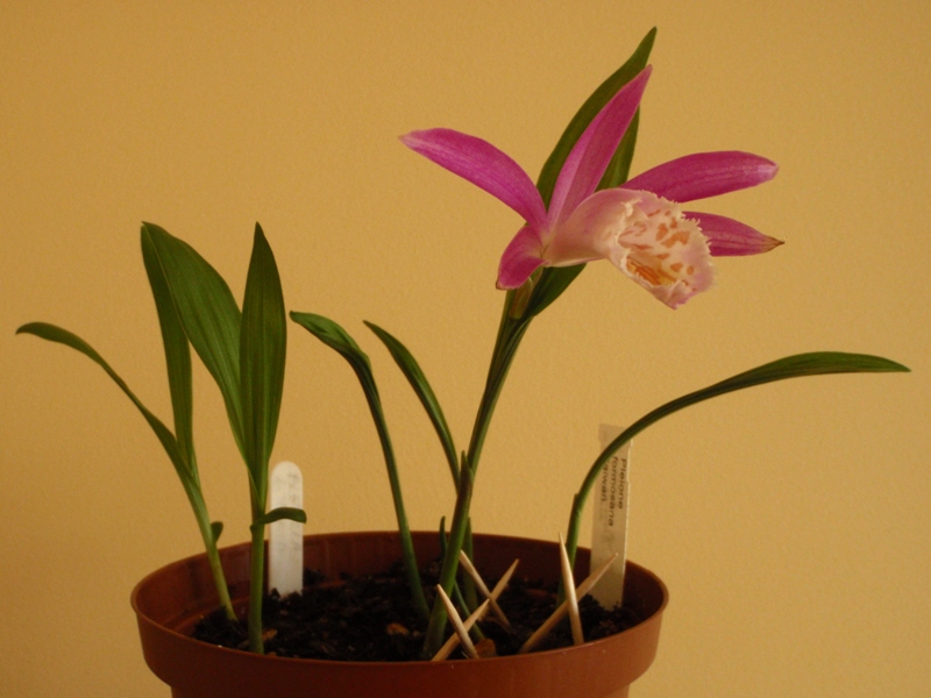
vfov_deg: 39.7
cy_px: 349
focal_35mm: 36
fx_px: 968
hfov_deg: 51.4
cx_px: 466
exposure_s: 1/30
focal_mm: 6.53
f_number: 4.1
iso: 200
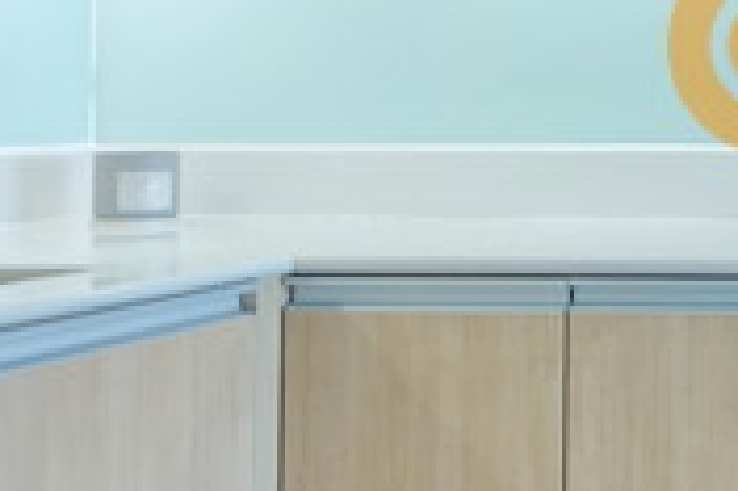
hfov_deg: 20.5
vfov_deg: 16.4
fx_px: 1679
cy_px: 46
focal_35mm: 82
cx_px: 1166
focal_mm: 16
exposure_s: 1/40
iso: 200
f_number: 3.5
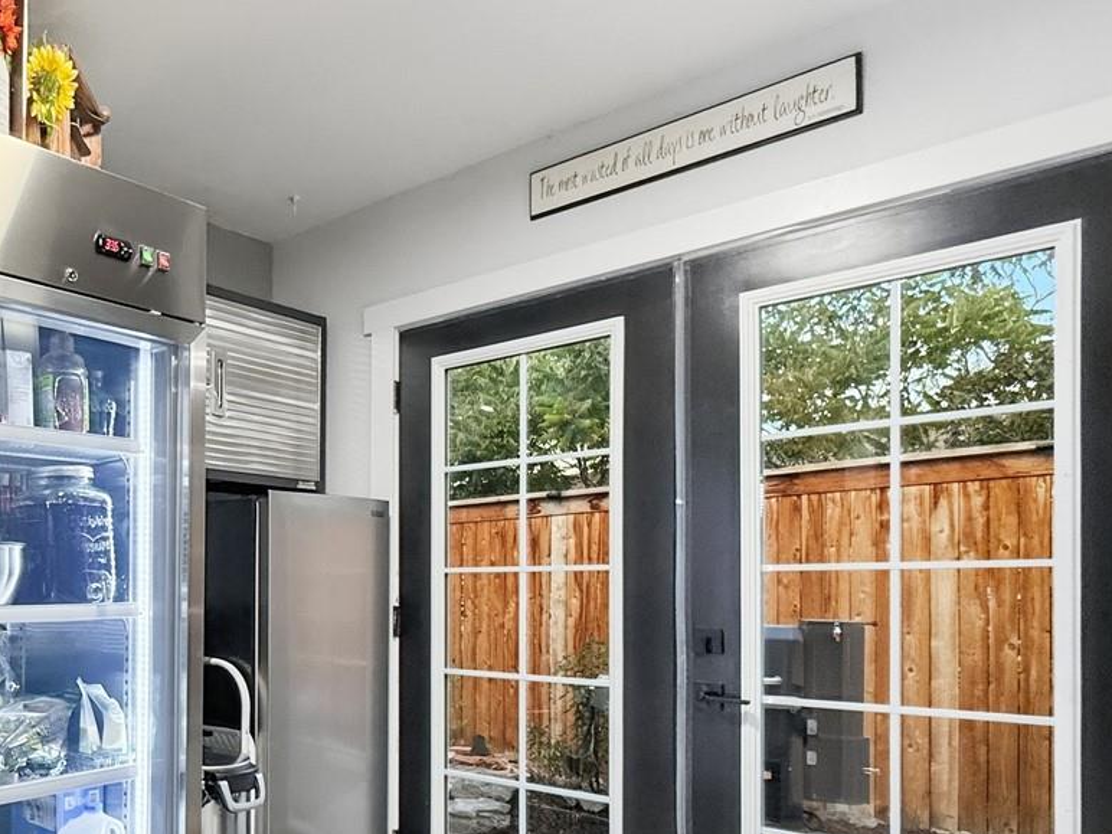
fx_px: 932
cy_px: 586
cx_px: 181
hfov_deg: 56.0
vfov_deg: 47.1
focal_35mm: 29
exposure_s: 1/60
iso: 400
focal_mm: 2.2
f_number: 2.2
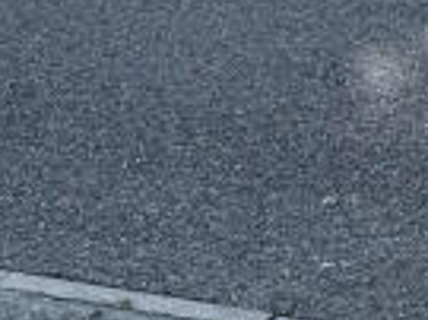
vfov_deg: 6.7
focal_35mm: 182
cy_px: -881
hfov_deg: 10.2
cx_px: 805
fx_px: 2248
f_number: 1.78
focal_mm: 6.76
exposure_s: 1/3425
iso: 80
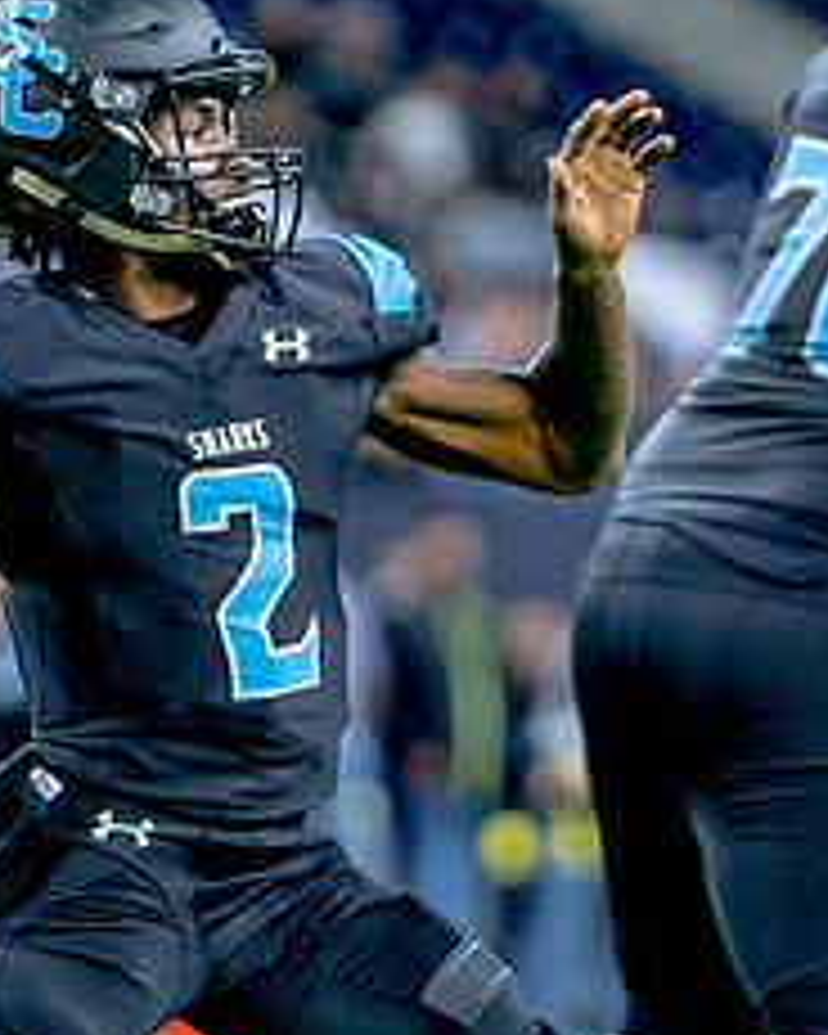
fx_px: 28273
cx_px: 634
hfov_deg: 1.7
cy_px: 489
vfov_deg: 2.1
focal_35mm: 923
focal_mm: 200
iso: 2000
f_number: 2.8
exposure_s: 1/1500
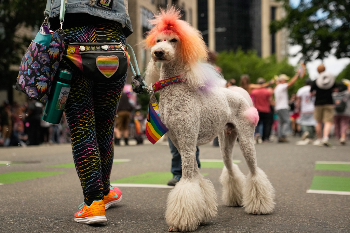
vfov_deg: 24.6
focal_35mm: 55
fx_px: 535
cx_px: 175
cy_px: 116
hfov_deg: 36.3
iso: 2500
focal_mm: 55
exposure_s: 1/25600
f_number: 2.8
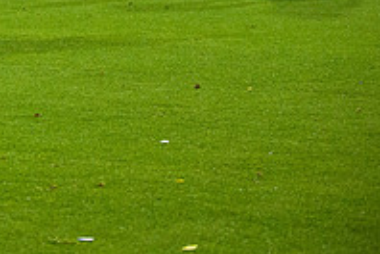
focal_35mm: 228
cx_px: -165
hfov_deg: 8.8
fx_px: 2406
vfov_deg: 6.0
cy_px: -62
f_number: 2.8
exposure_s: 1/2500
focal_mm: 78
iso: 3200
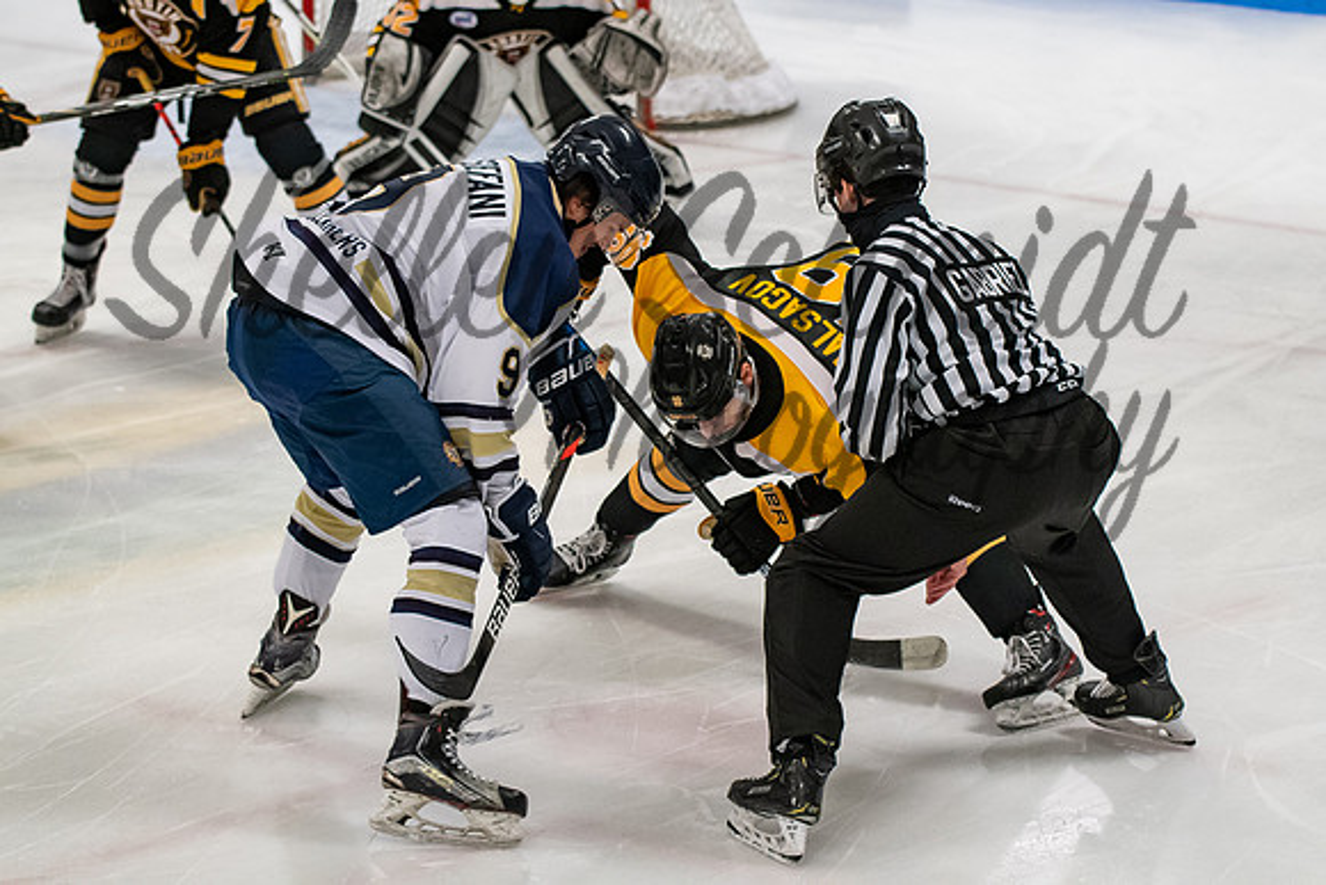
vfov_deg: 11.0
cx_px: 738
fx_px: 4576
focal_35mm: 124
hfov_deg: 16.5
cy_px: 361
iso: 2000
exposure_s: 1/800
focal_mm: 70
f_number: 3.2
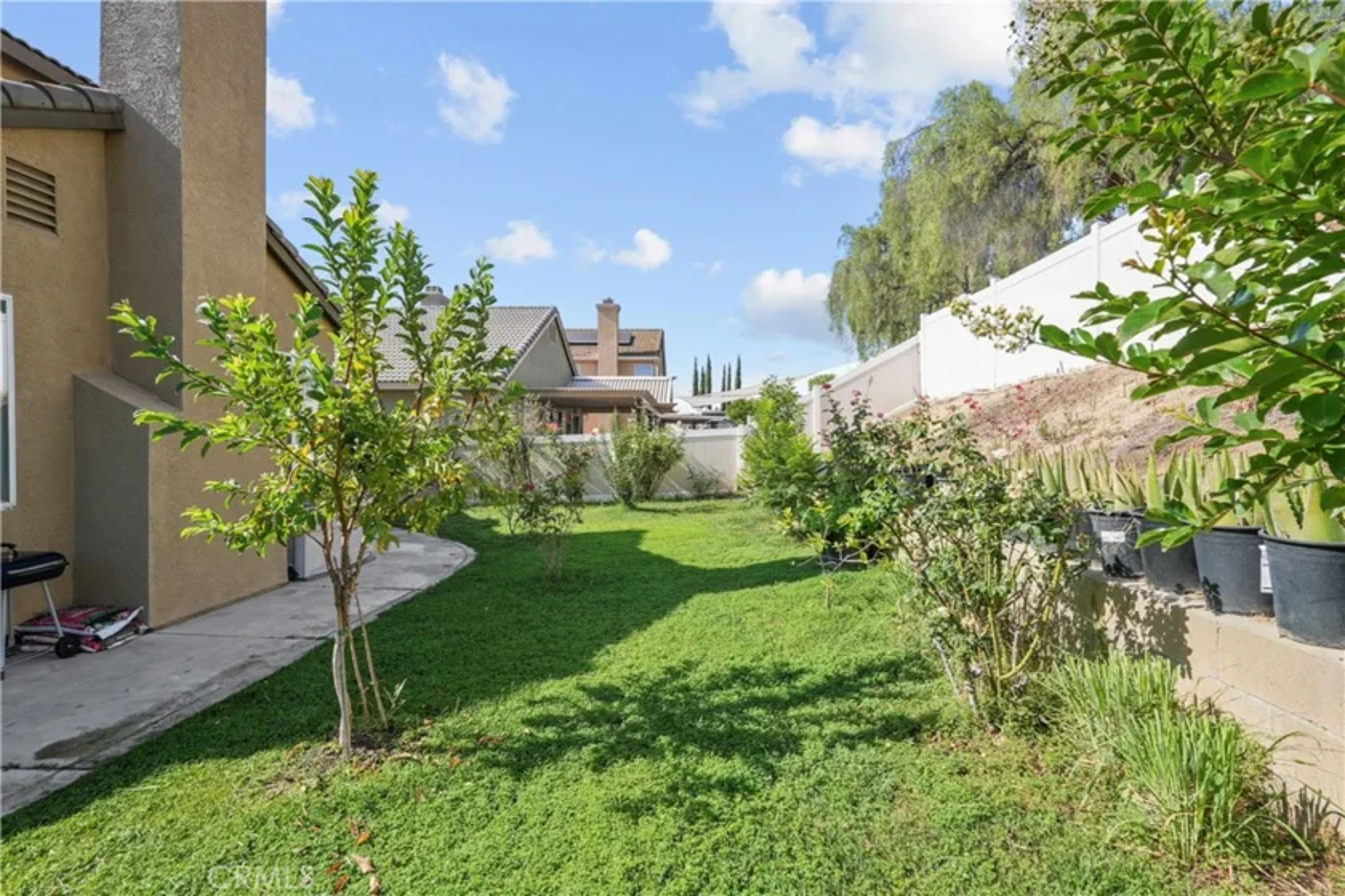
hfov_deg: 96.7
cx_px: 672
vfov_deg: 73.7
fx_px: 598
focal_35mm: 16
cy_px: 448
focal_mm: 16
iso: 100
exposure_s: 1/125
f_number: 8
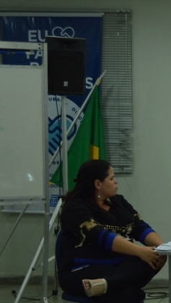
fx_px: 1054
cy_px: 239
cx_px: 354
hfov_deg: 8.7
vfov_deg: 16.3
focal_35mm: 131
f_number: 5
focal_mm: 34
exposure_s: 1/80
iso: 500
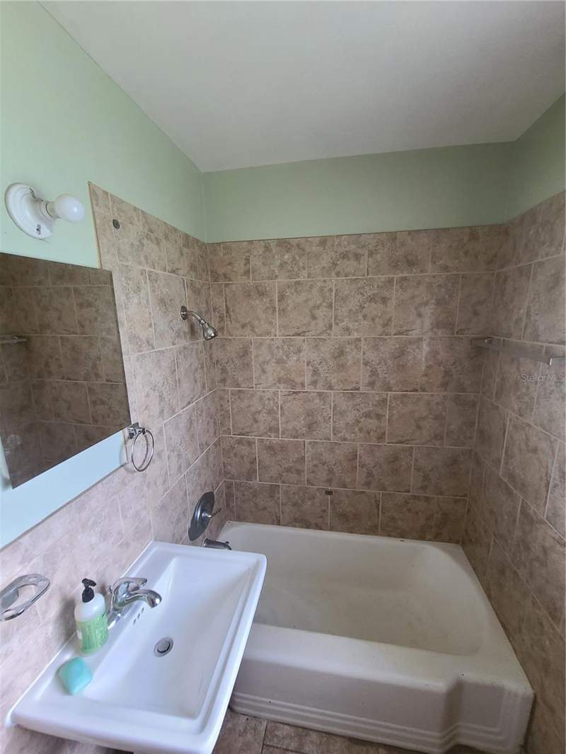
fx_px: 283
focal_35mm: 13
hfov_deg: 89.9
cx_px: 283
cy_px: 377
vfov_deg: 106.2
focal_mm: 2.2
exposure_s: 1/29
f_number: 2.2
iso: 500
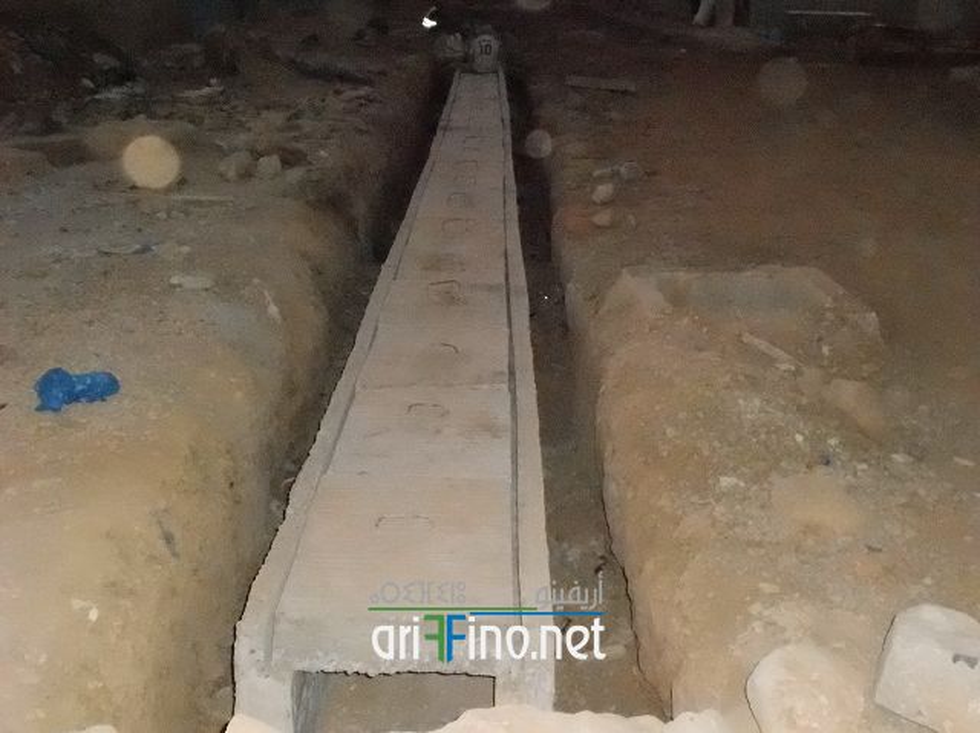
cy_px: 366
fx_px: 1386
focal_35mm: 49
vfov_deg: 29.6
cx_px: 490
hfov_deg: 38.9
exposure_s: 1/60
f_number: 4.5
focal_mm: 9
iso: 1600
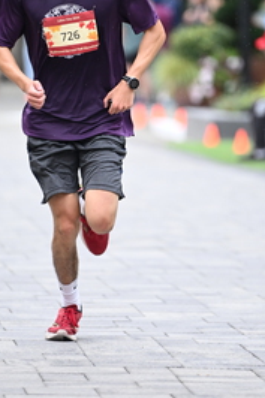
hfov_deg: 3.3
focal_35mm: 414
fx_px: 4577
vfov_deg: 5.0
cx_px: 106
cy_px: 132
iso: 1250
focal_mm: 200
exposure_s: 1/1600
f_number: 2.8
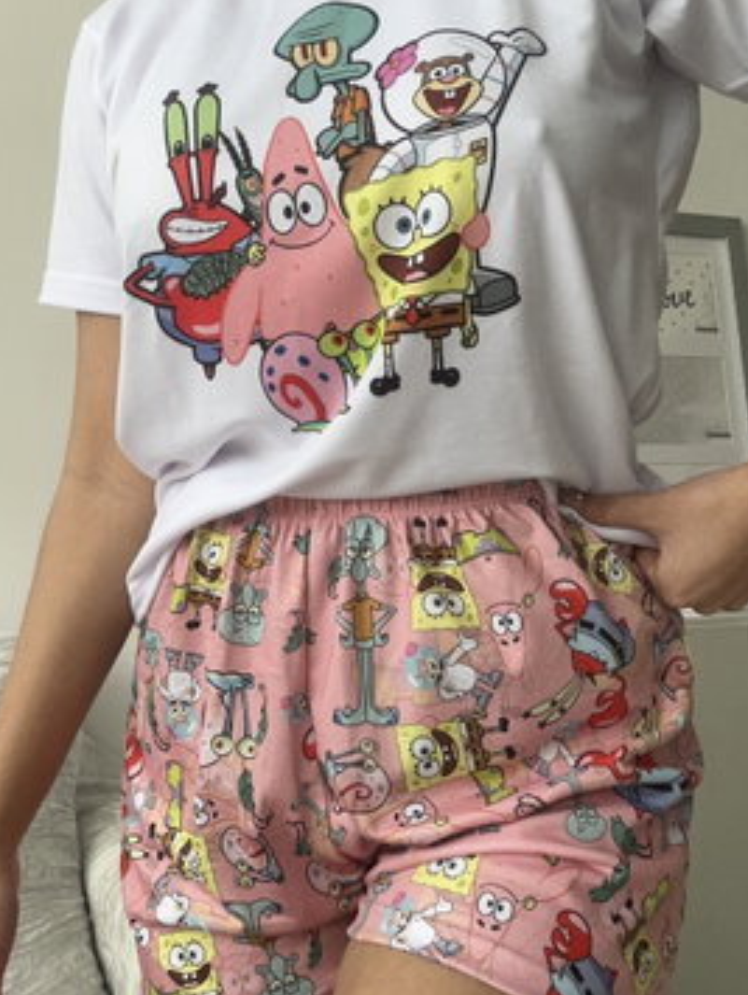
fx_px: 1294
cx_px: 367
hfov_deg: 32.2
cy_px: 380
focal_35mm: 45
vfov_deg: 41.8
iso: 40
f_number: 1.9
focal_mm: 2.69
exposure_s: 1/121
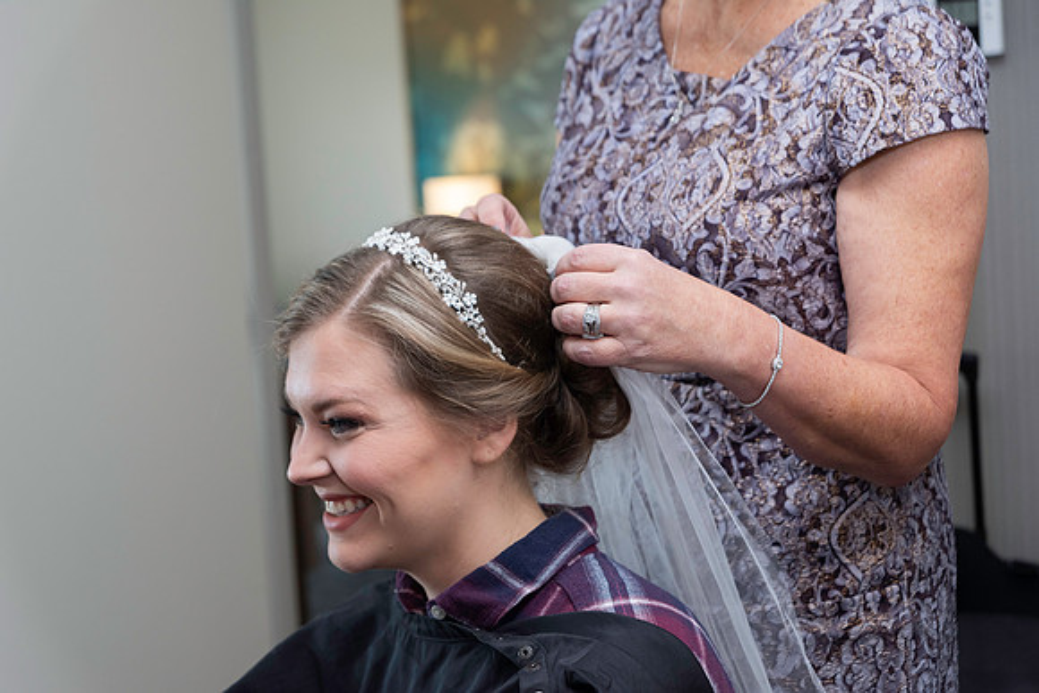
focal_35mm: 62
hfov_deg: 32.4
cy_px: 346
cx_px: 520
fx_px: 1790
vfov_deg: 21.9
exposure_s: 1/200
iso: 640
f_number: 4.5
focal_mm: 62
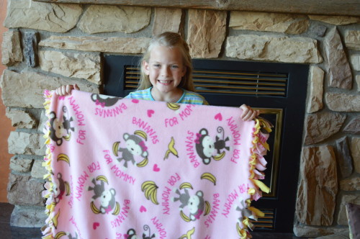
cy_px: 120
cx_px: 180
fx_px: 479
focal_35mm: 48
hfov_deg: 41.2
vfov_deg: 28.0
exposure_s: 1/60
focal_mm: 32
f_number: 4.8
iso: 1100
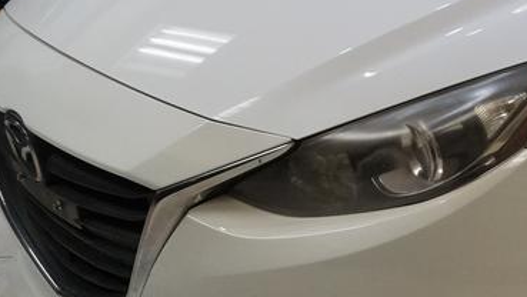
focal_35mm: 98
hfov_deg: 19.1
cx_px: 794
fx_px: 1370
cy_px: -9
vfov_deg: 12.2
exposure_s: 1/160
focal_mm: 18
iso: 1000
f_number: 4
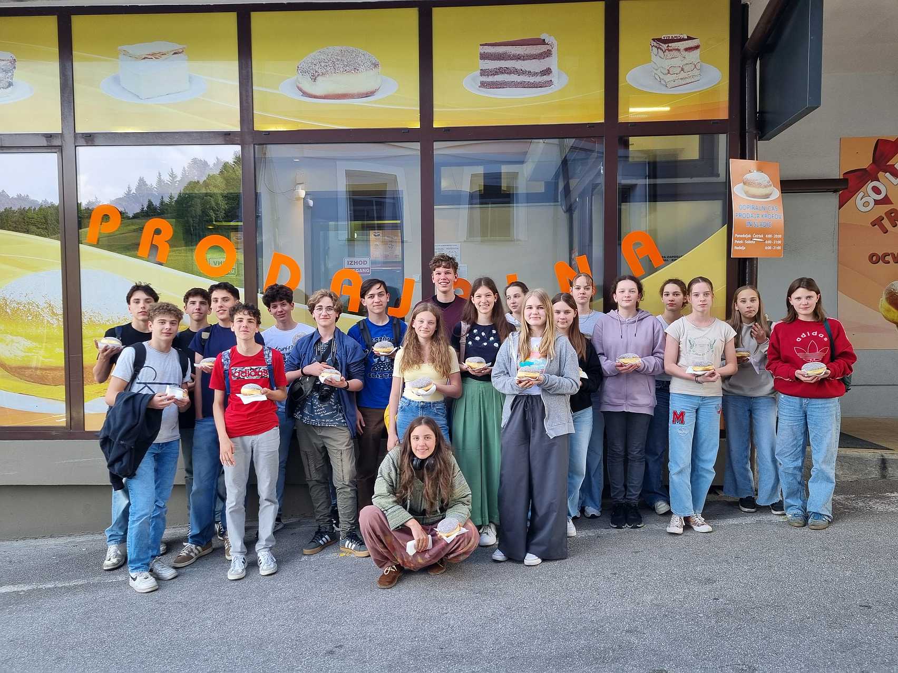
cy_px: 336
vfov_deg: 53.1
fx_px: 674
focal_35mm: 26
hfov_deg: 67.3
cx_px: 449
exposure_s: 1/187
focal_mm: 5.4
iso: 50
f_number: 1.8
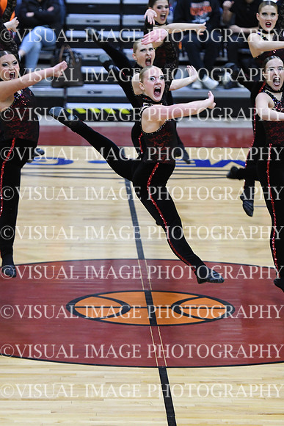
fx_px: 2483
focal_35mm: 210
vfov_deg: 9.8
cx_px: 142
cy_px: 213
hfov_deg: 6.5
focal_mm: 140
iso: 3200
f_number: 2.8
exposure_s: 1/400
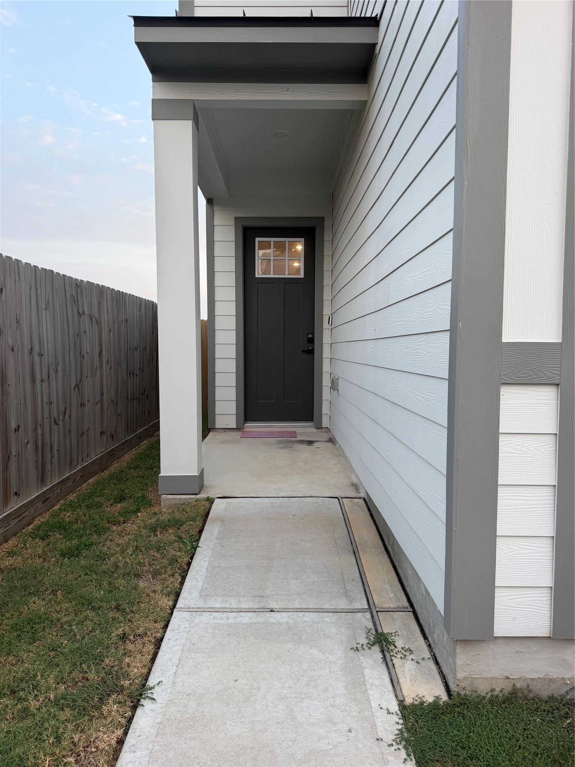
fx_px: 532
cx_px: 288
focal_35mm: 24
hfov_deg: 56.8
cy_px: 384
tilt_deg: -3.8
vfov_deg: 71.6
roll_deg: +0.2
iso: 100
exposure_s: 1/121
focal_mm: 6.76
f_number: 1.78
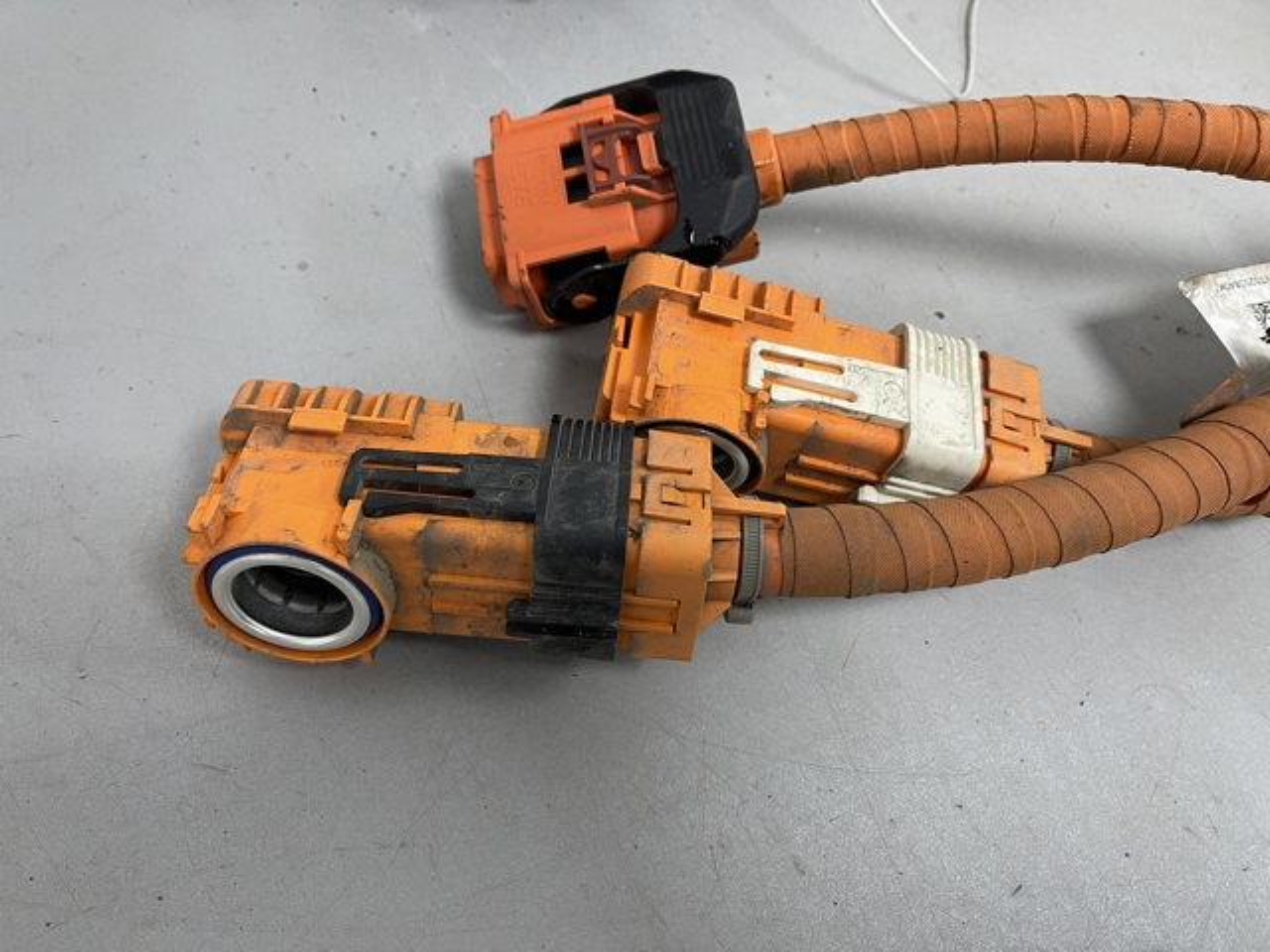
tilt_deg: -59.4
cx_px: 635
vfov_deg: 54.9
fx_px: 917
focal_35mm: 25
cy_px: 476
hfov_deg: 69.4
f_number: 1.6
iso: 80
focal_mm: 5.1
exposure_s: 1/50
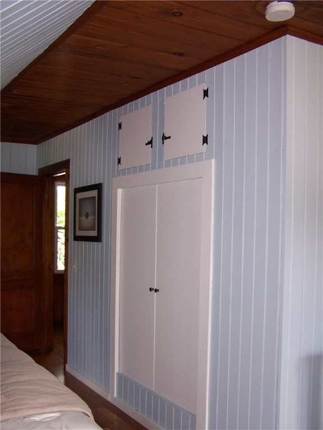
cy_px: 215
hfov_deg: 37.7
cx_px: 162
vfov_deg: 49.0
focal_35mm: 38
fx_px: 473
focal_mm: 6.3
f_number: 2.8
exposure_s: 1/60
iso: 140
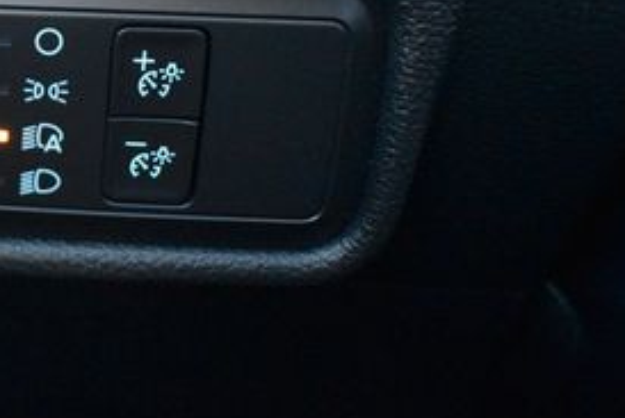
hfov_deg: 28.3
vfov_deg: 21.2
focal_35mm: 63
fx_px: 1094
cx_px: -98
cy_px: 63
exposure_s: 1/125
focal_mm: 18
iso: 4500
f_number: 3.5
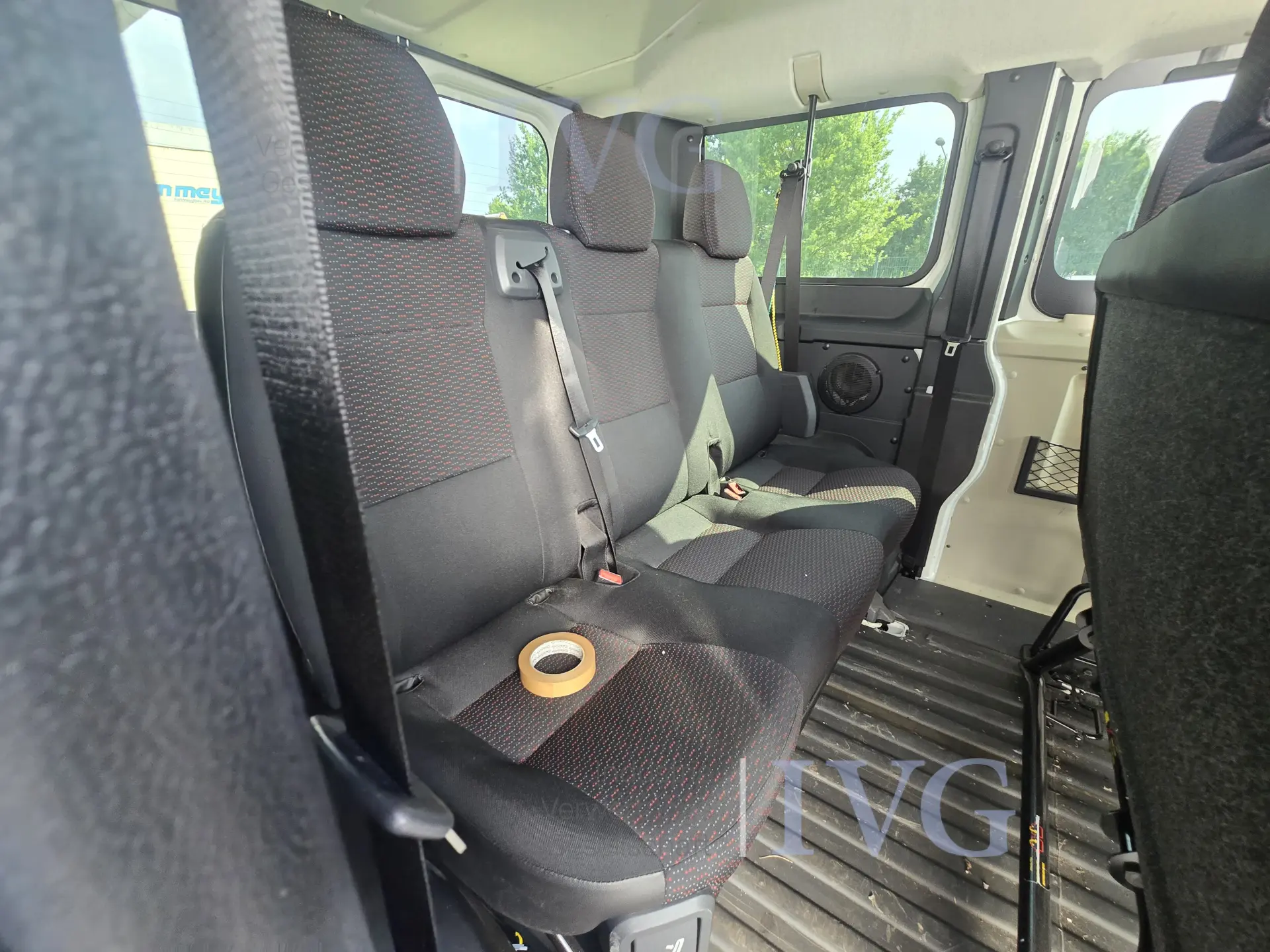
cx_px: 635
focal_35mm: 13
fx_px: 477
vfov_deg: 89.9
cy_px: 476
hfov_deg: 106.2
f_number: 2.2
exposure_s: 1/50
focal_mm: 2.2
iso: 200
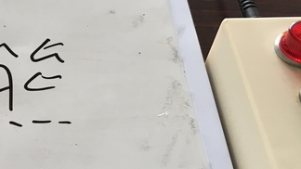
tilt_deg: -48.4
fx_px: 622
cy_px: 33
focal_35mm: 78
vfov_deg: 15.4
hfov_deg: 25.9
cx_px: 6
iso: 25
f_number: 2.2
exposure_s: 1/40
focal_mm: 4.15
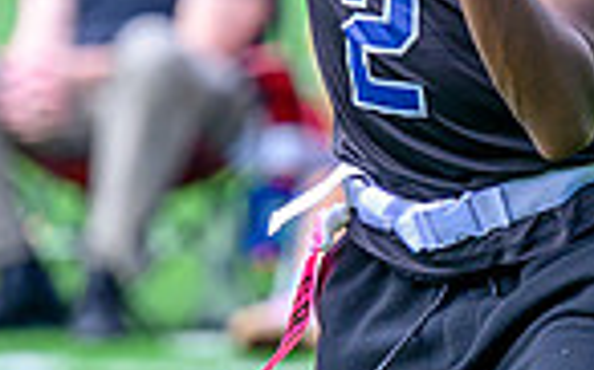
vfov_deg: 1.4
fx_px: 15060
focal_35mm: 931
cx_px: 486
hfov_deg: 2.3
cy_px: -18
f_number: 2.8
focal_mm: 185
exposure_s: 1/2000
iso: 320
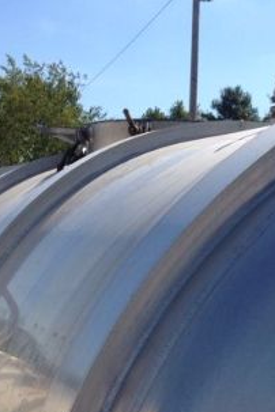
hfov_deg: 17.7
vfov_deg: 25.9
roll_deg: -0.2
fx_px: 882
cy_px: 324
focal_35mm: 77
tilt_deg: -6.1
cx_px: 127
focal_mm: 4.28
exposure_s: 1/1905
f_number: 2.4
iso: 50
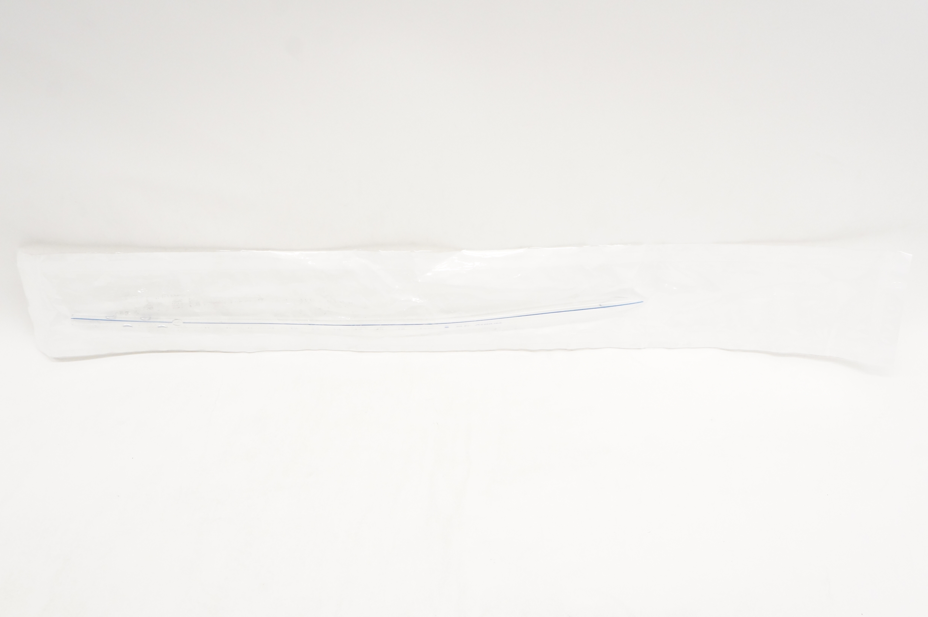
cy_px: 308
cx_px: 464
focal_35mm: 36
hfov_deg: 53.2
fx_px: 927
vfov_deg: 36.8
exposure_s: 1/320
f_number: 8
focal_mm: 24
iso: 3200
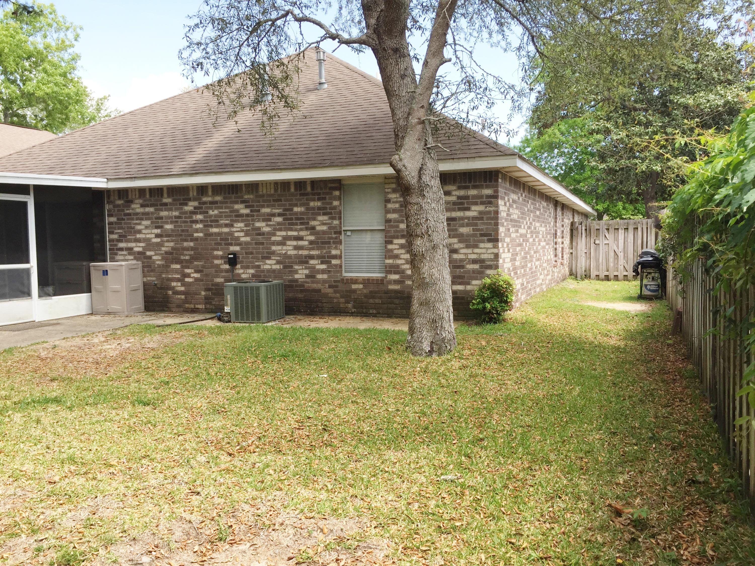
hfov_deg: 61.7
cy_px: 283
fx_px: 633
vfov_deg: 48.2
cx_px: 378
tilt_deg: -2.6
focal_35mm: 29
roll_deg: +0.8
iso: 32
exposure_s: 1/732
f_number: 2.2
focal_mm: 4.15
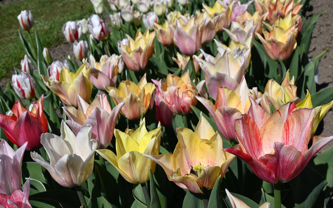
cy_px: 108
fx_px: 408
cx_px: 166
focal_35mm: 45
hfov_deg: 44.4
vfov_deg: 28.6
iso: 100
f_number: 16
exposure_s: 1/160
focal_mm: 44
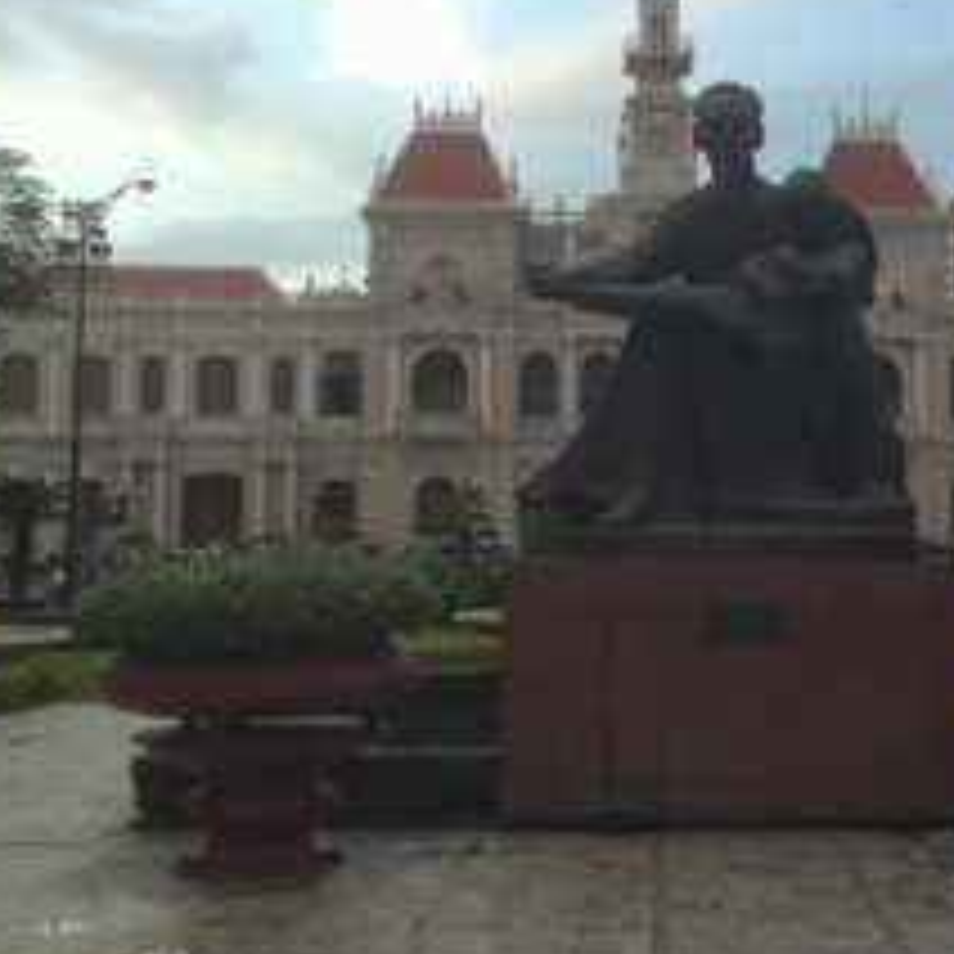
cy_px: 396
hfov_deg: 30.7
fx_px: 1715
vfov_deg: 31.0
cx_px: 693
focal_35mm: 55
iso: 160
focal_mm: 4.13
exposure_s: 1/20
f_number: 2.4
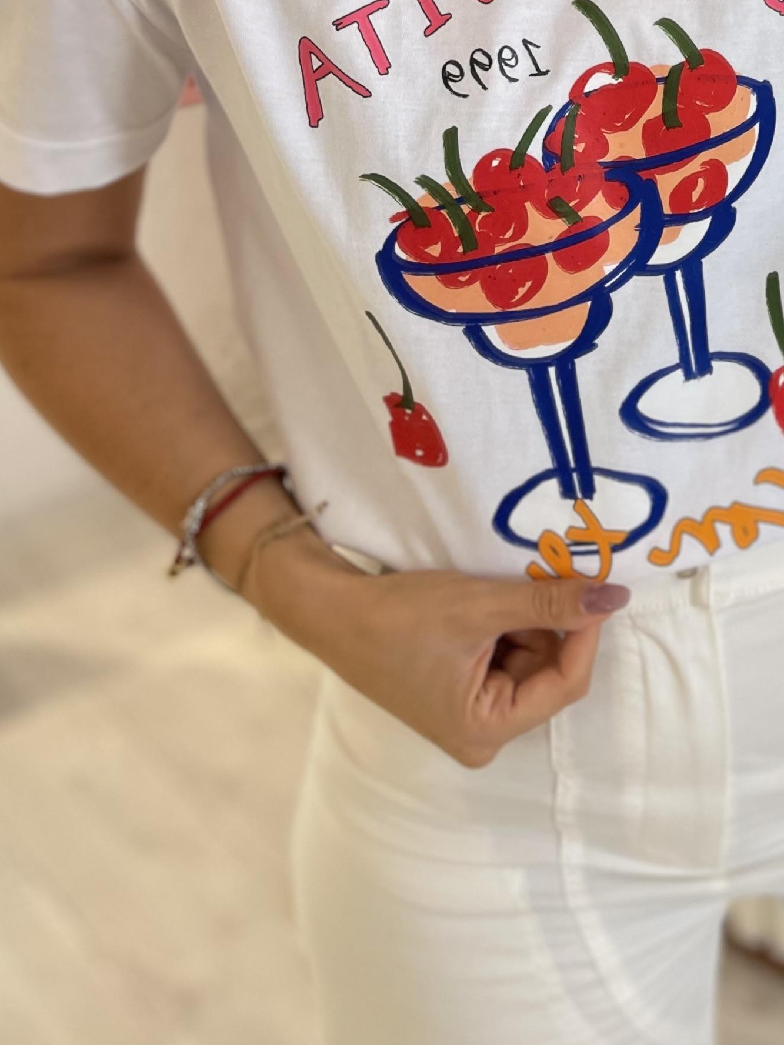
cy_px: -49
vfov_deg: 30.0
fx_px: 1781
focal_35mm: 59
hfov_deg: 23.8
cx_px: 778
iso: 80
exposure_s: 1/100
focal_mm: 5.1
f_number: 1.6
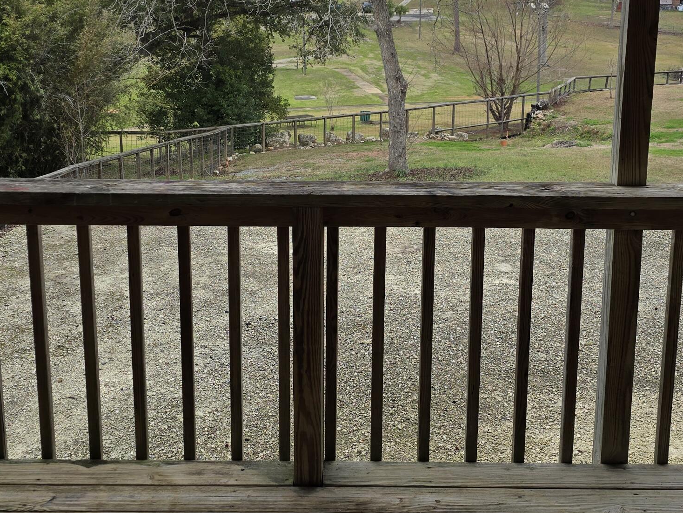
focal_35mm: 47
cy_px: 194
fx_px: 927
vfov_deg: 30.8
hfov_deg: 40.4
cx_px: 325
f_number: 1.7
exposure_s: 1/271
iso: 12
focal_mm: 6.3
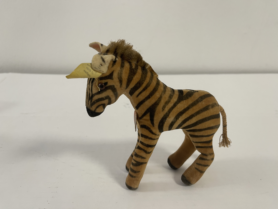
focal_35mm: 25
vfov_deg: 54.9
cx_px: 139
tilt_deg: -20.9
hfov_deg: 69.4
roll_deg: -1.9
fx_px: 201
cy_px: 104
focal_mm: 5.1
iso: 80
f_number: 1.6
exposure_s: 1/50
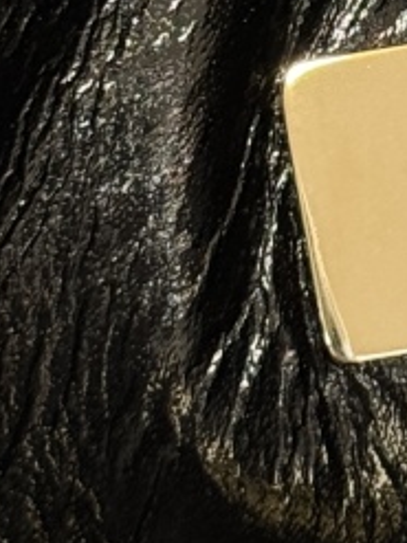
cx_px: 675
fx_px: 4393
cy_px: -99
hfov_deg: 5.2
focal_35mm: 280
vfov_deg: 7.0
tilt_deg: -48.4
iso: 125
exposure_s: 1/59
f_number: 1.78
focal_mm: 6.76
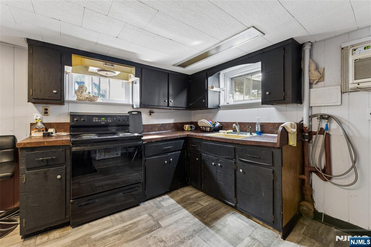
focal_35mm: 15
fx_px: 153
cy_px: 124
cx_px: 186
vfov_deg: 77.7
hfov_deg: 100.8
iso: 500
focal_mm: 14.9
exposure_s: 1/1.67
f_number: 13
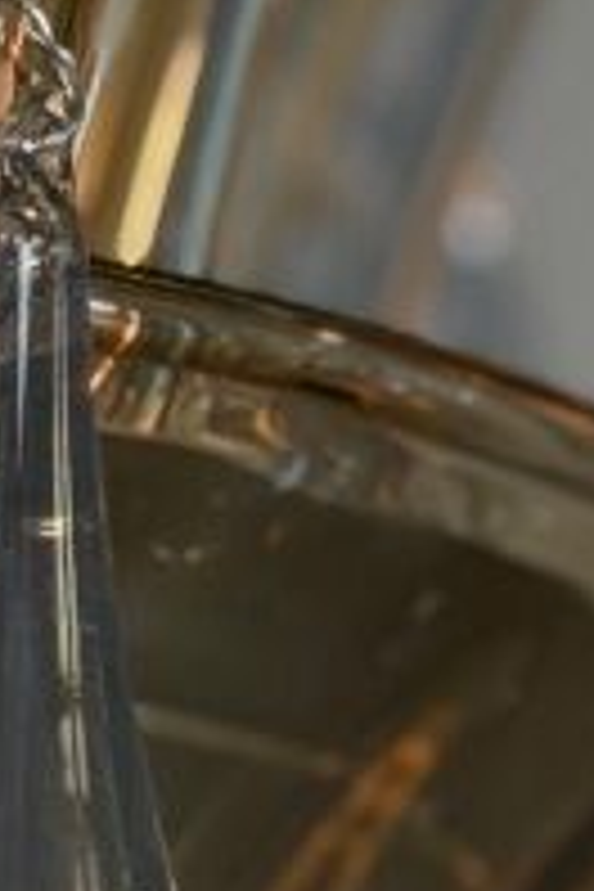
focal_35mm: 303
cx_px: 842
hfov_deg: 4.5
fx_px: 7499
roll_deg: +0.1
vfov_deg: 6.8
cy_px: 302
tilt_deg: +13.5
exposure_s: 1/100
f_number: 1.78
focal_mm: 6.76
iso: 125
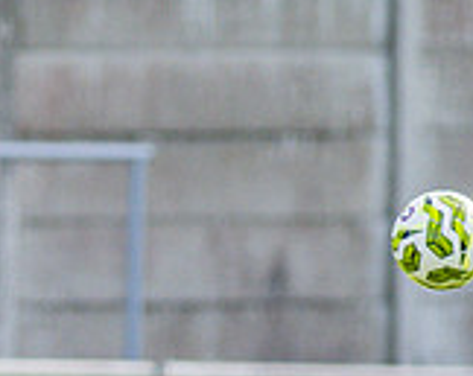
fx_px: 28003
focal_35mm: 2004
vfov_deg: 0.8
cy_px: 534
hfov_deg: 1.0
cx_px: -344
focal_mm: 300
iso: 450
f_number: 2.8
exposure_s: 1/3200
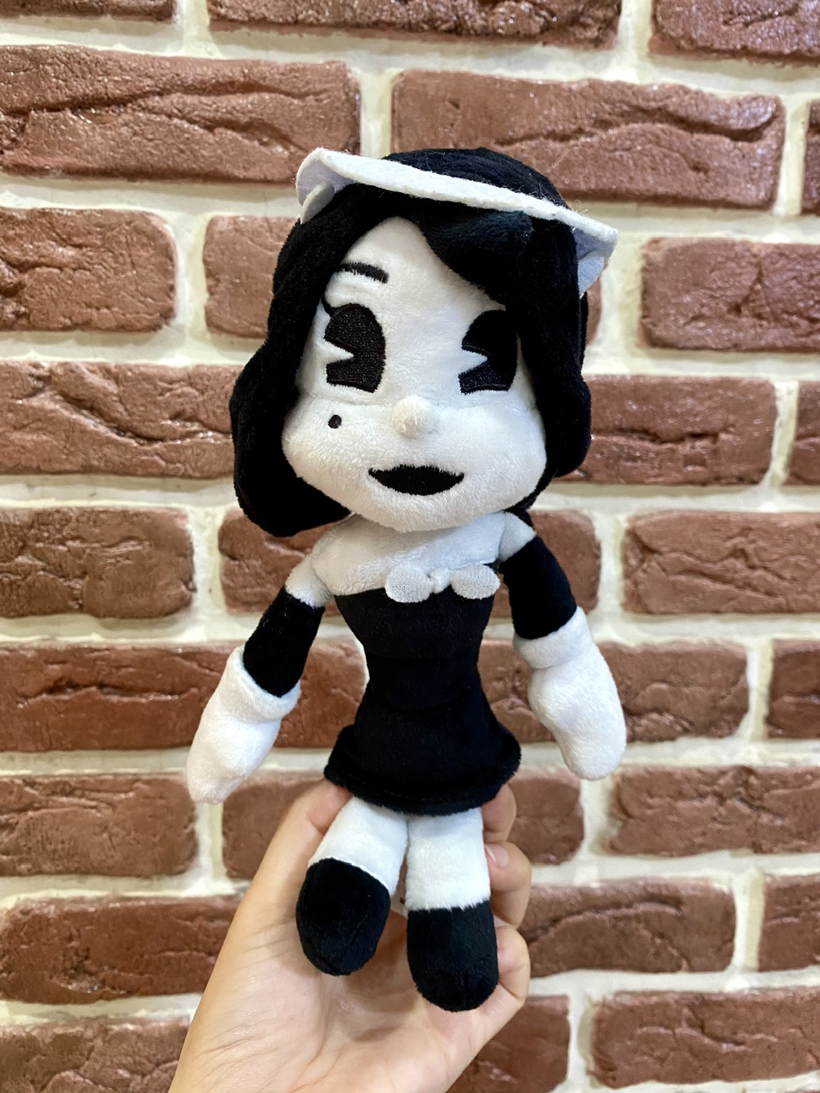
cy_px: 546
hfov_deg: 53.1
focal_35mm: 26
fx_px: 821
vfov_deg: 67.3
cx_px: 410
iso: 250
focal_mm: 4.25
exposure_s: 1/50
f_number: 1.8
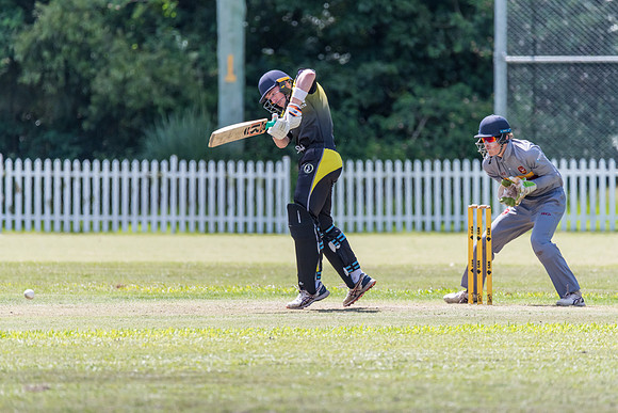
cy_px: 206
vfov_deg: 2.2
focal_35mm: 613
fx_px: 10531
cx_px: 309
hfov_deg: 3.4
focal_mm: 600
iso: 1000
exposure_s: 1/2000
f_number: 6.3
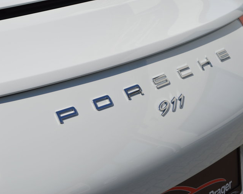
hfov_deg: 20.4
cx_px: 146
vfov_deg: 16.4
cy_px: 97
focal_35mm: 94
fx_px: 673
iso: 100
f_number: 10
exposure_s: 1/400
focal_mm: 55
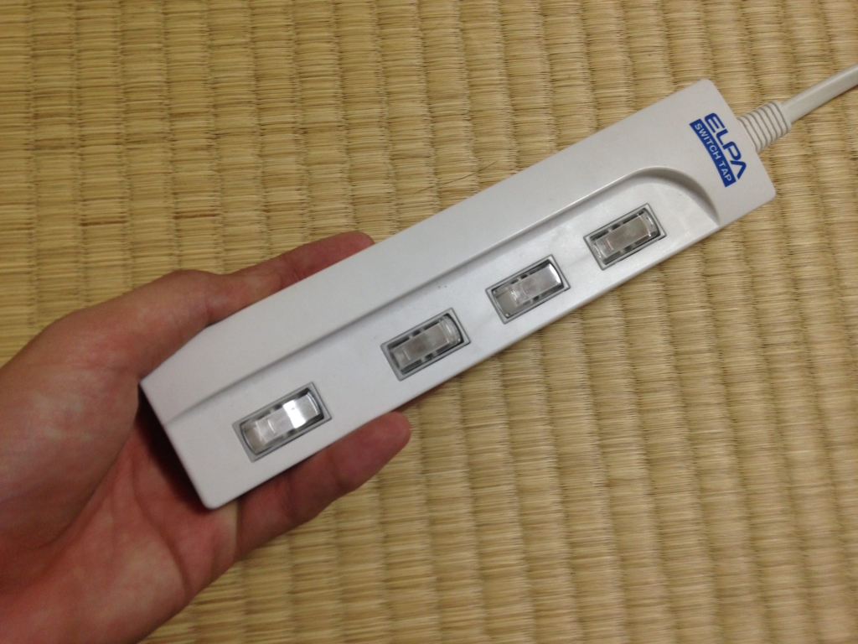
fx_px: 818
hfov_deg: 55.4
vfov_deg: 42.9
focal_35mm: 33
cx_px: 429
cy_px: 322
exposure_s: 1/20
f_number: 2.4
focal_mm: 4.12
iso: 64
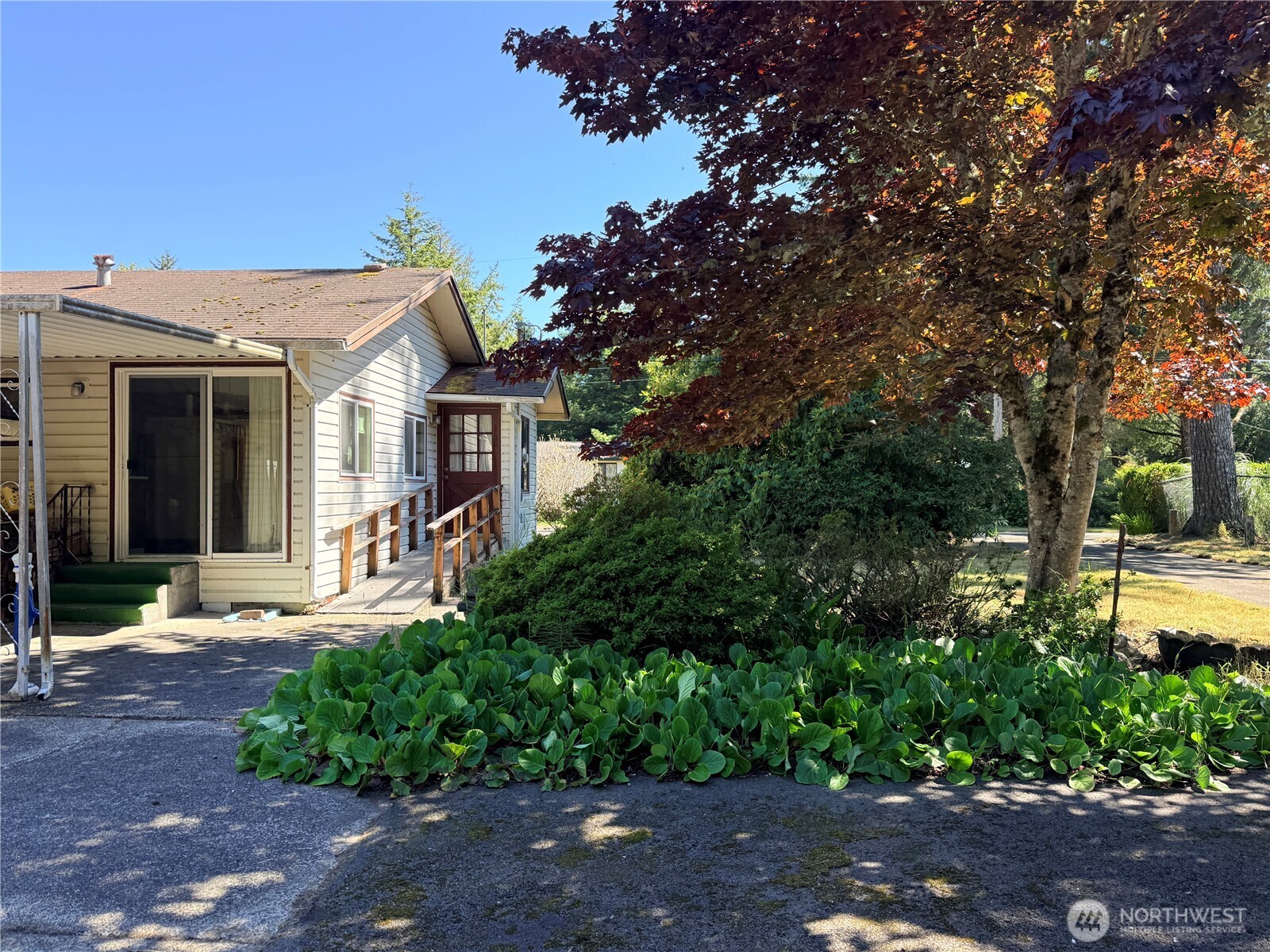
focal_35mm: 24
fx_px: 880
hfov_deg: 71.6
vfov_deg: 56.8
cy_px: 476
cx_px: 635
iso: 100
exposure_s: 1/831
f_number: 1.78
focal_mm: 6.76
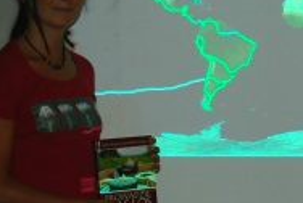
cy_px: 77
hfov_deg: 13.1
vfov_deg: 8.8
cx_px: 262
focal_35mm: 156
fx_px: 1315
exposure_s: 1/60
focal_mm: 46
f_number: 4.5
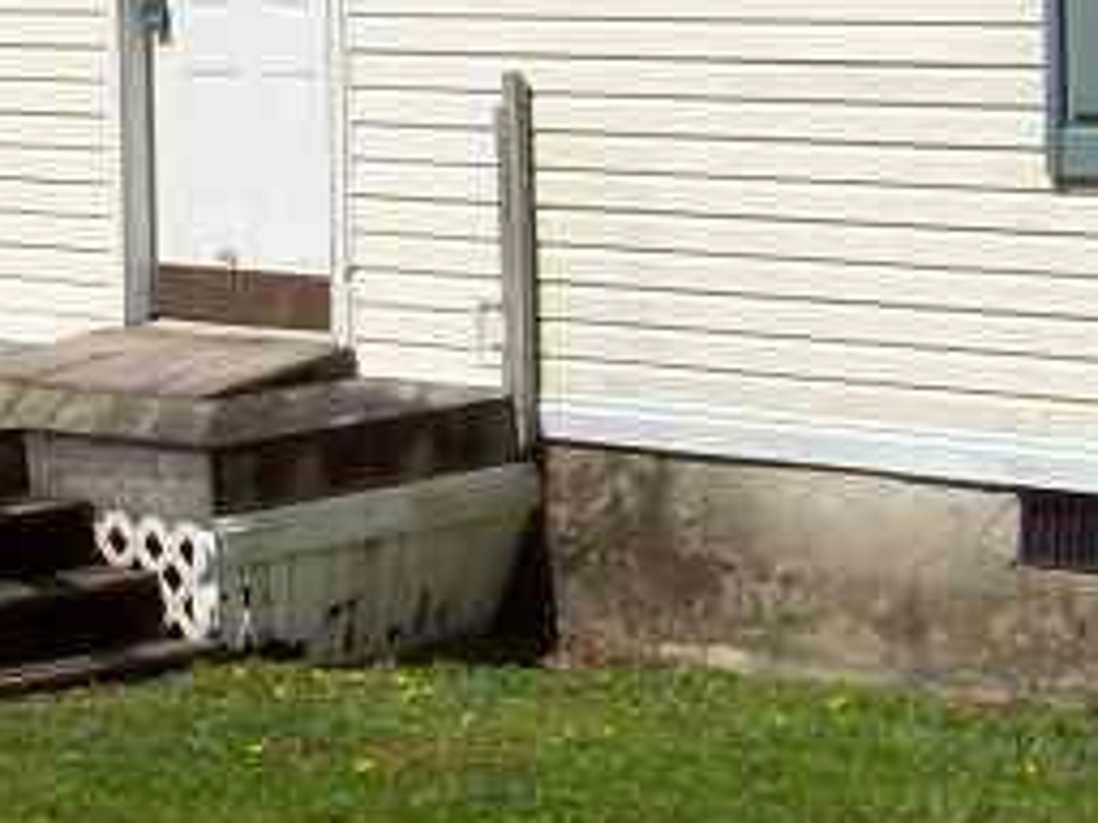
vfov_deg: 10.2
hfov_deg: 13.6
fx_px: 4568
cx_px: 124
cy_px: -17
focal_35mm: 144
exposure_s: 1/1370
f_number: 4.8
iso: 80
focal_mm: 6
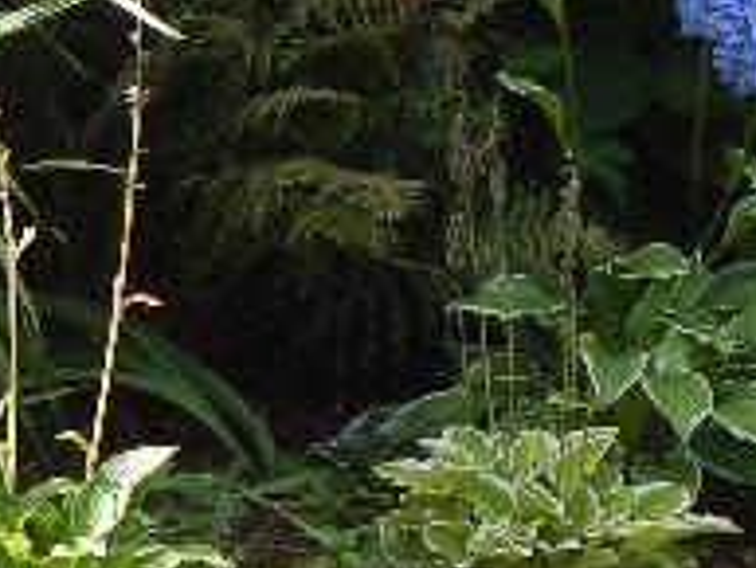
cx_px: -39
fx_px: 4983
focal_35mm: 228
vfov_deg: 6.5
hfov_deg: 8.6
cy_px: 86
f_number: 3.6
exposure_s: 1/400
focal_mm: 7.7
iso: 125
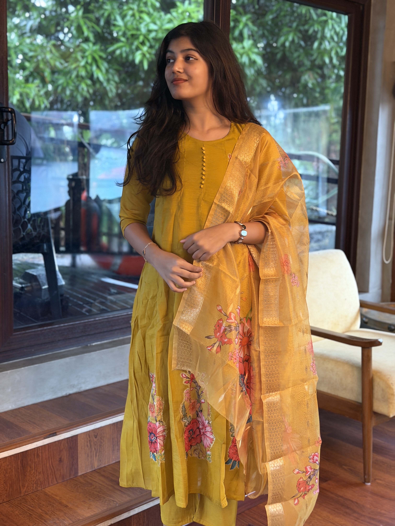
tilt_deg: -9.5
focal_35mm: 48
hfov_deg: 30.3
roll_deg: -1.8
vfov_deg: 39.7
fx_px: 730
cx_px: 198
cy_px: 263
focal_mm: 6.76
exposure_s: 1/33
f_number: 1.78
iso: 500
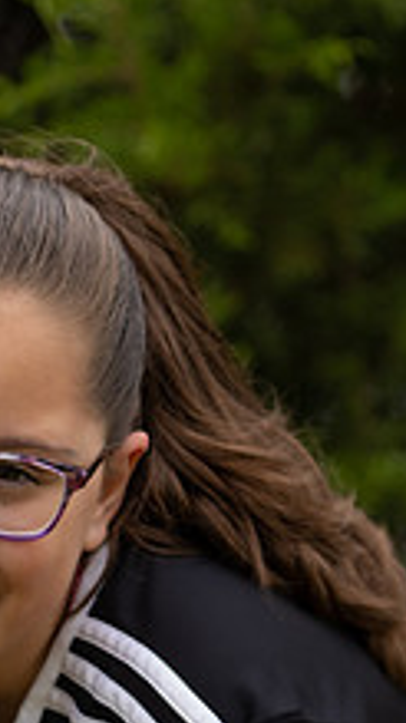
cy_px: 626
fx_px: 4675
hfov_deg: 4.9
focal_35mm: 244
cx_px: -182
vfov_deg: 8.8
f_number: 3.2
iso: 64
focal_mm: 88
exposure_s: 1/320
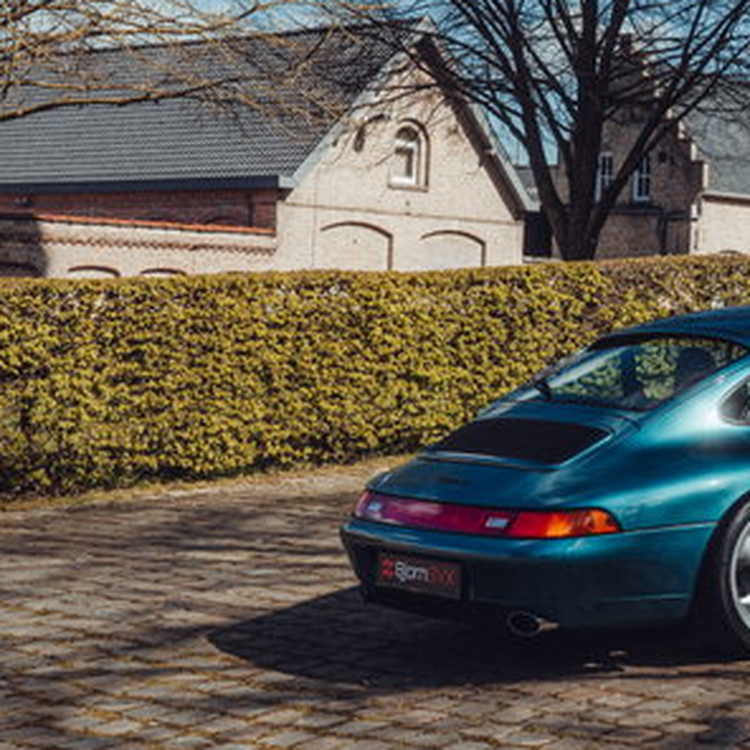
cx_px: 884
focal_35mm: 77
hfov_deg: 21.0
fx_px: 1887
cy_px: 285
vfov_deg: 22.4
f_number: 7.1
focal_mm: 35
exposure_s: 1/200
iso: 200
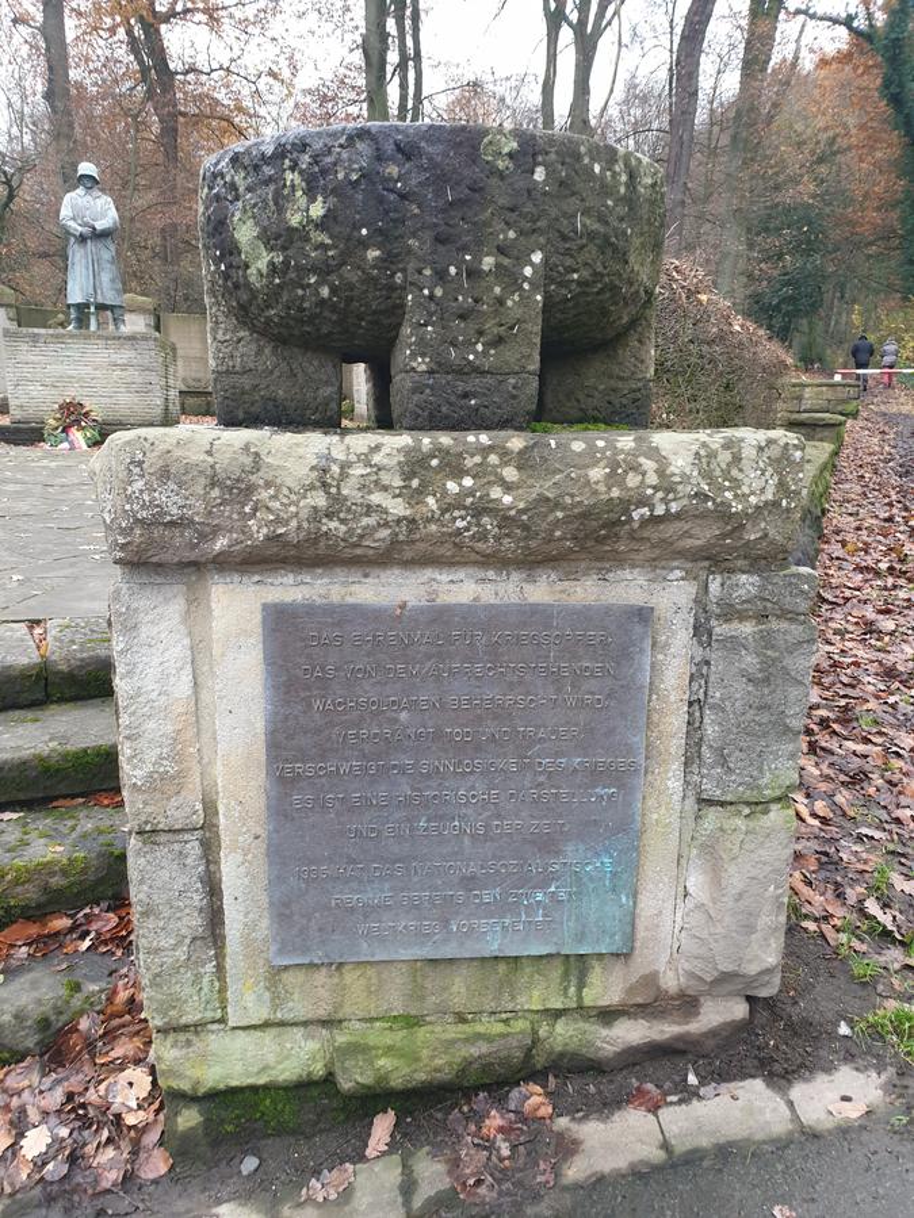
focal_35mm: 26
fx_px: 915
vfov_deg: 67.3
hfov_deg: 53.1
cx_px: 457
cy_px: 609
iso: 100
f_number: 2.4
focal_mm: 4.3
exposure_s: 1/50
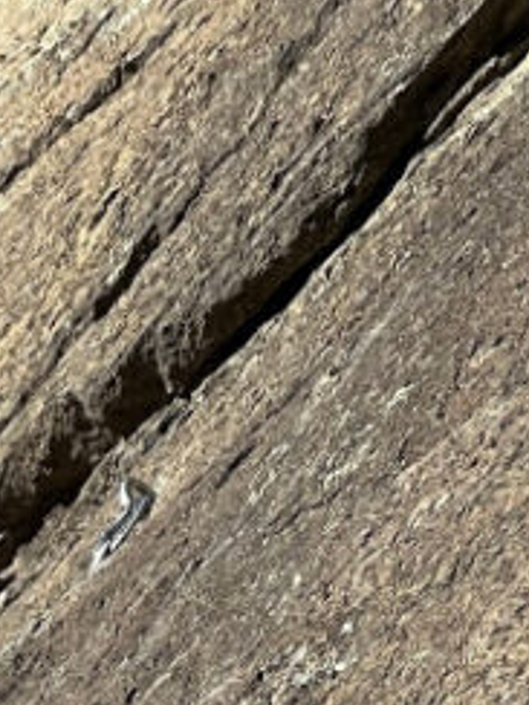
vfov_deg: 6.0
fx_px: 6581
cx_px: -572
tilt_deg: +33.1
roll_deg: -1.3
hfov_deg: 4.5
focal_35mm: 323
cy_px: 1462
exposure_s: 1/479
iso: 32
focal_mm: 9
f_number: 2.8
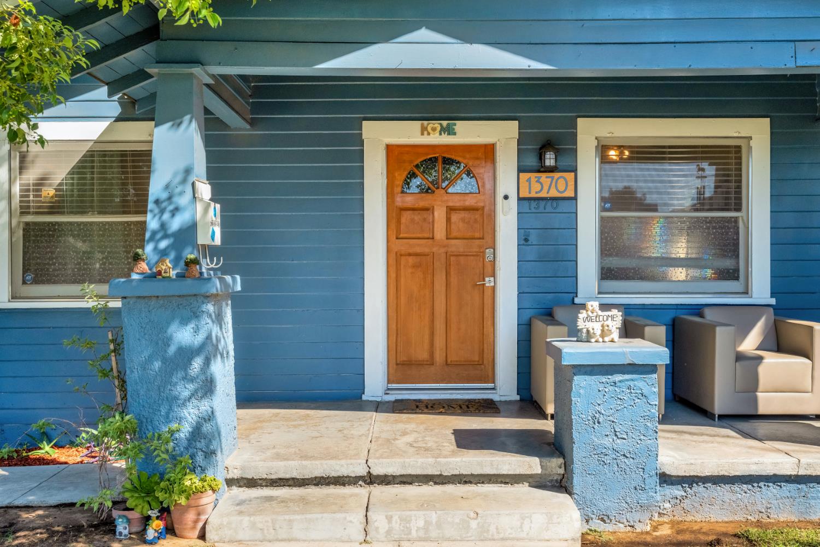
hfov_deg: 54.4
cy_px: 274
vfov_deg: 37.9
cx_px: 410
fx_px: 797
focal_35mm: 35
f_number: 7.1
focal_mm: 35
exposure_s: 1/640
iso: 640
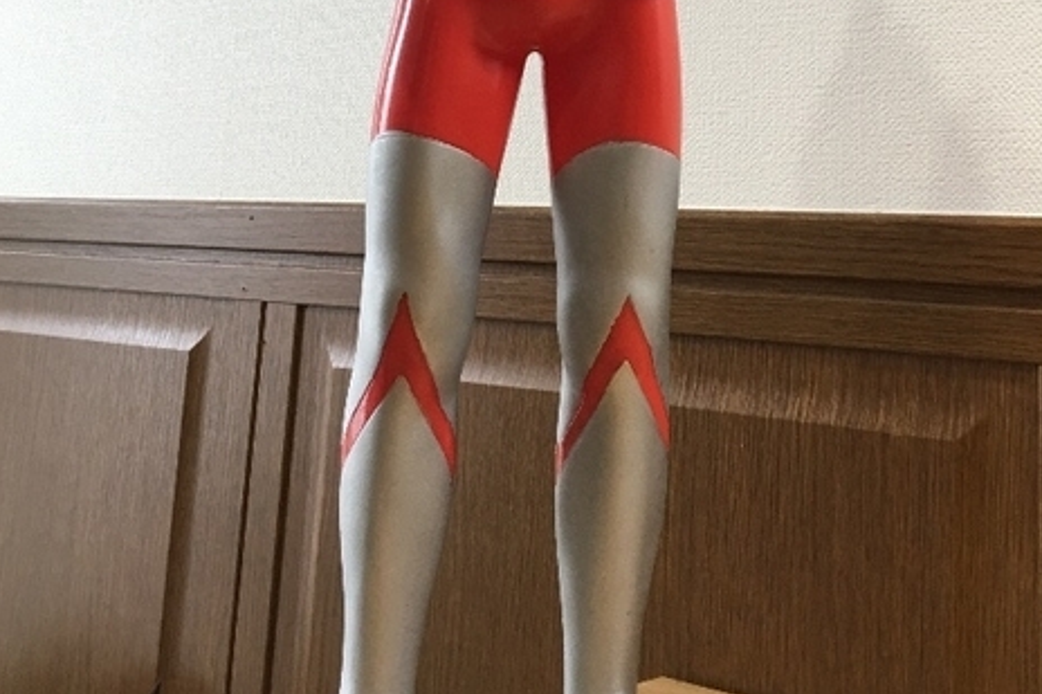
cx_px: 588
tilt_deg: +10.2
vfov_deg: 24.9
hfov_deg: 38.1
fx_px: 1504
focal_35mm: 52
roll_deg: -2.9
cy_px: 20
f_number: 2.2
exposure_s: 1/33
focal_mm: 4.15
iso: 40
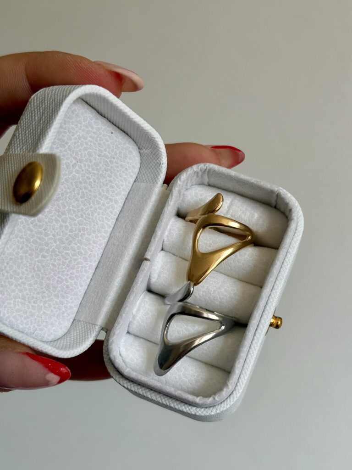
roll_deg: -2.8
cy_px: 235
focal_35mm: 48
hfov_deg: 30.3
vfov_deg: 39.7
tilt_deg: -6.4
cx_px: 176
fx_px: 651
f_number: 1.78
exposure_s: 1/157
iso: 50
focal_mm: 6.76
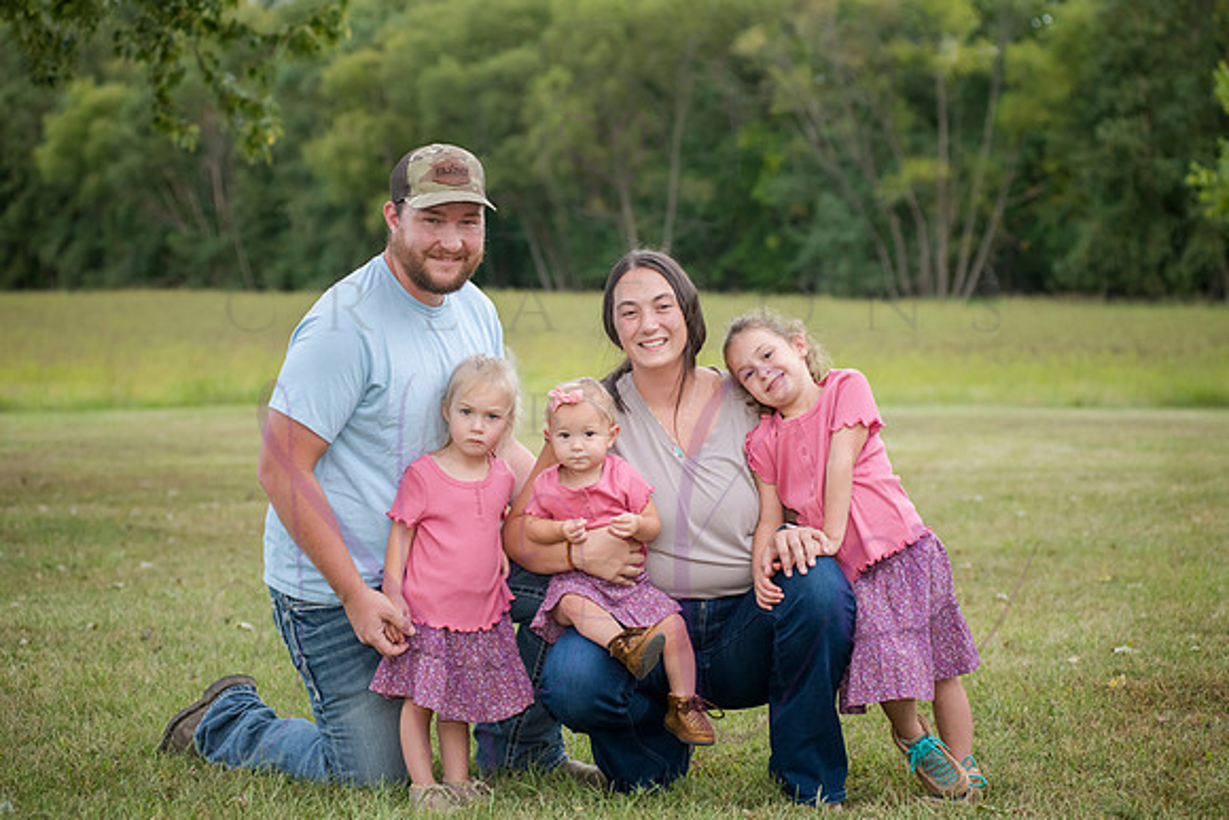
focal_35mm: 83
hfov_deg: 24.3
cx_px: 614
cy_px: 410
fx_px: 2848
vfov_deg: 16.4
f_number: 4.5
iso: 400
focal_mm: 80
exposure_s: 1/500
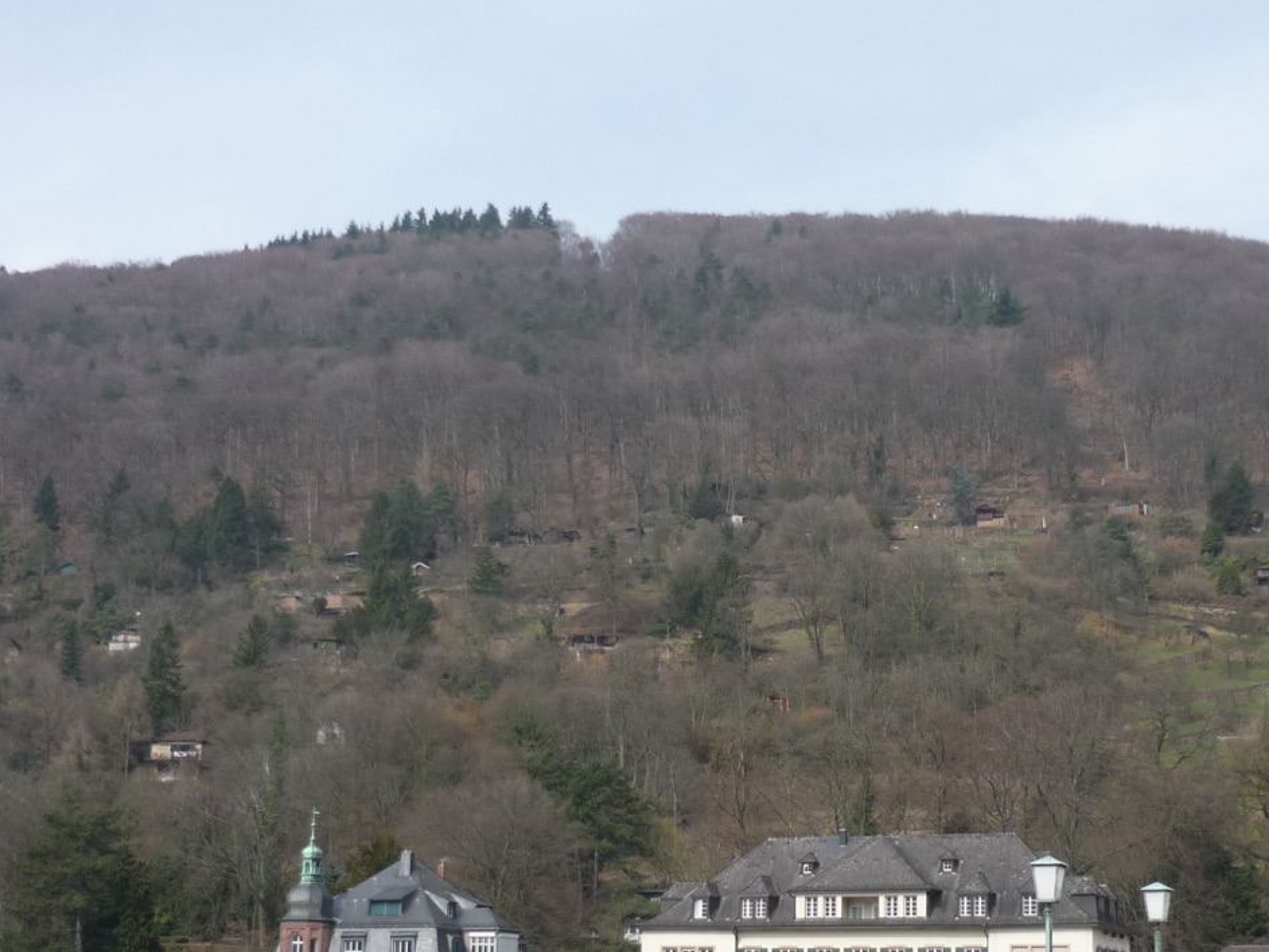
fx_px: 2053
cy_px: 610
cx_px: 795
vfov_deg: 26.0
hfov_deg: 34.2
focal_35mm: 56
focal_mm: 5.5
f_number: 2.8
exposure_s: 1/1000
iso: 100
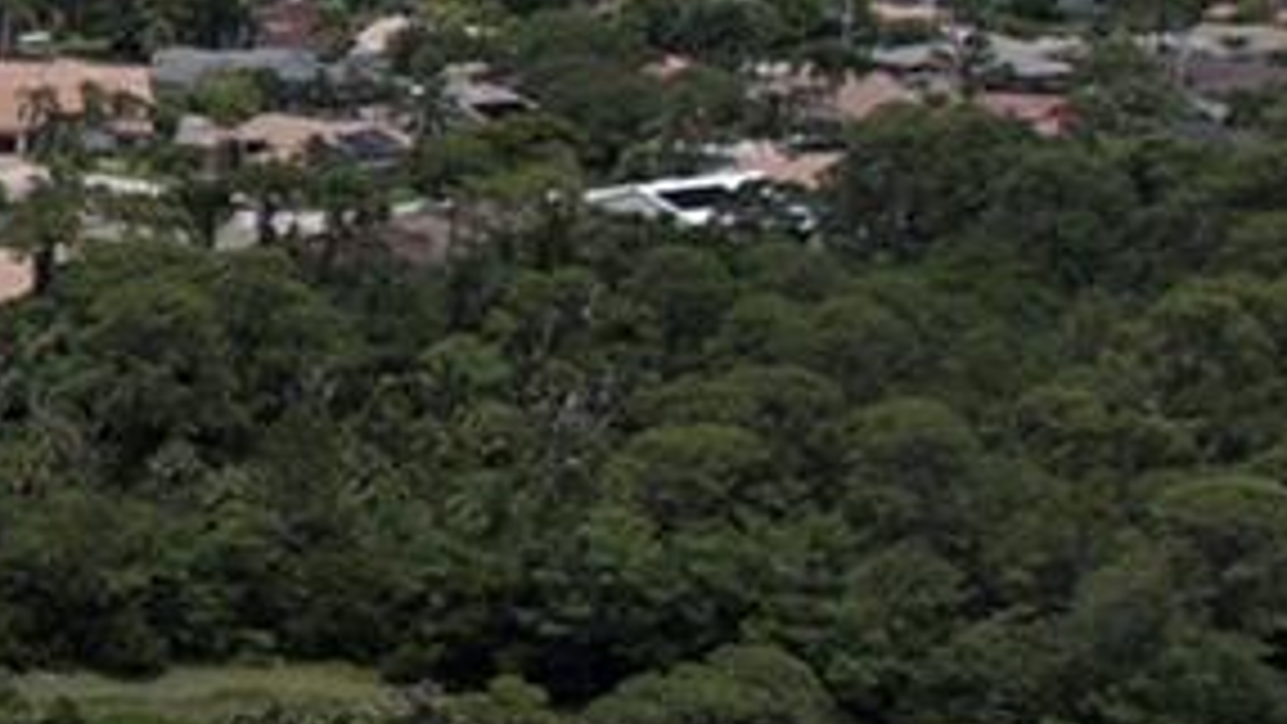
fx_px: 4983
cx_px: -2002
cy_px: 313
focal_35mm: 146
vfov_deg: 8.3
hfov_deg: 11.5
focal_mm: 12.29
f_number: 2.8
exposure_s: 1/500
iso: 120
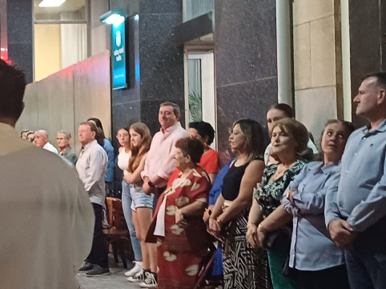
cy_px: 102
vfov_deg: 17.7
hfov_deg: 21.4
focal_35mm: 83
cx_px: -115
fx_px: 925
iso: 500
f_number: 1.8
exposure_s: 1/25
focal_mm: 4.65
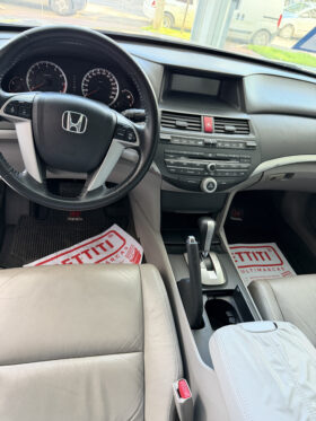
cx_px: 158
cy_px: 210
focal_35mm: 24
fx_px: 292
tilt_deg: -39.0
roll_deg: -13.3
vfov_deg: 71.6
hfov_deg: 56.8
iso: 800
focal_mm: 6.76
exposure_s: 1/60
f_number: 1.78
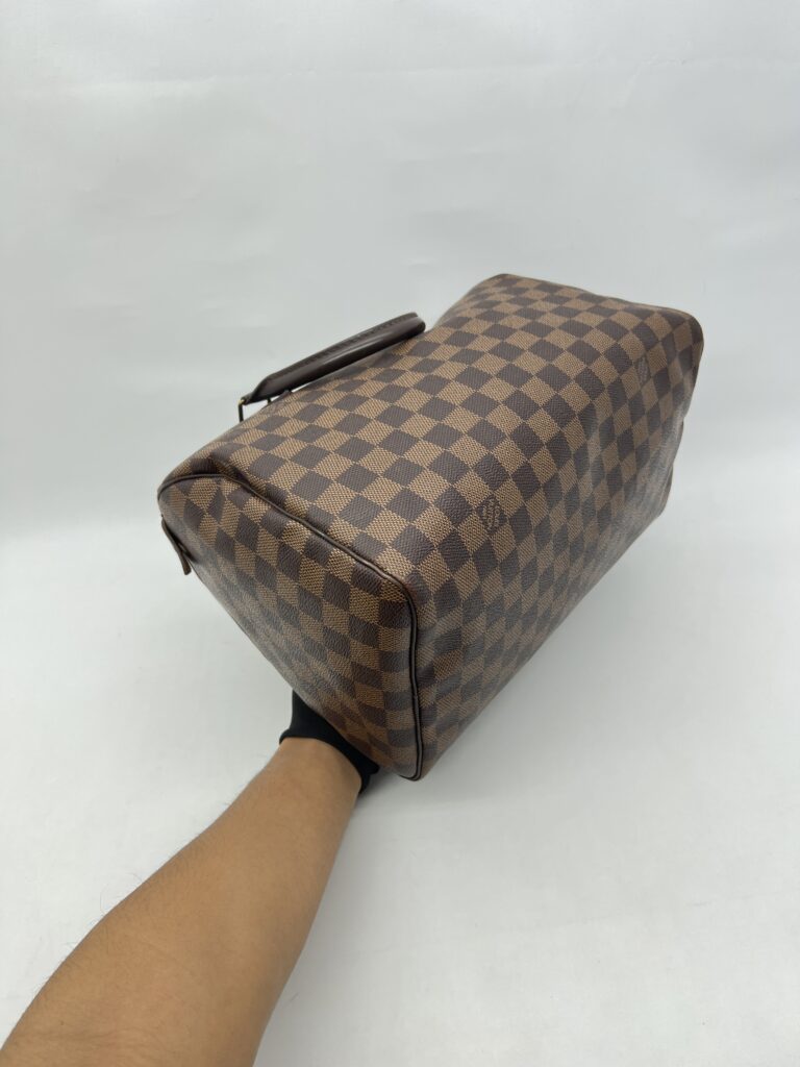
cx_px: 400
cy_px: 534
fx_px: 801
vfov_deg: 67.3
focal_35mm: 26
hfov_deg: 53.1
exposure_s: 1/100
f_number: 1.5
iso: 40
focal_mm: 5.7
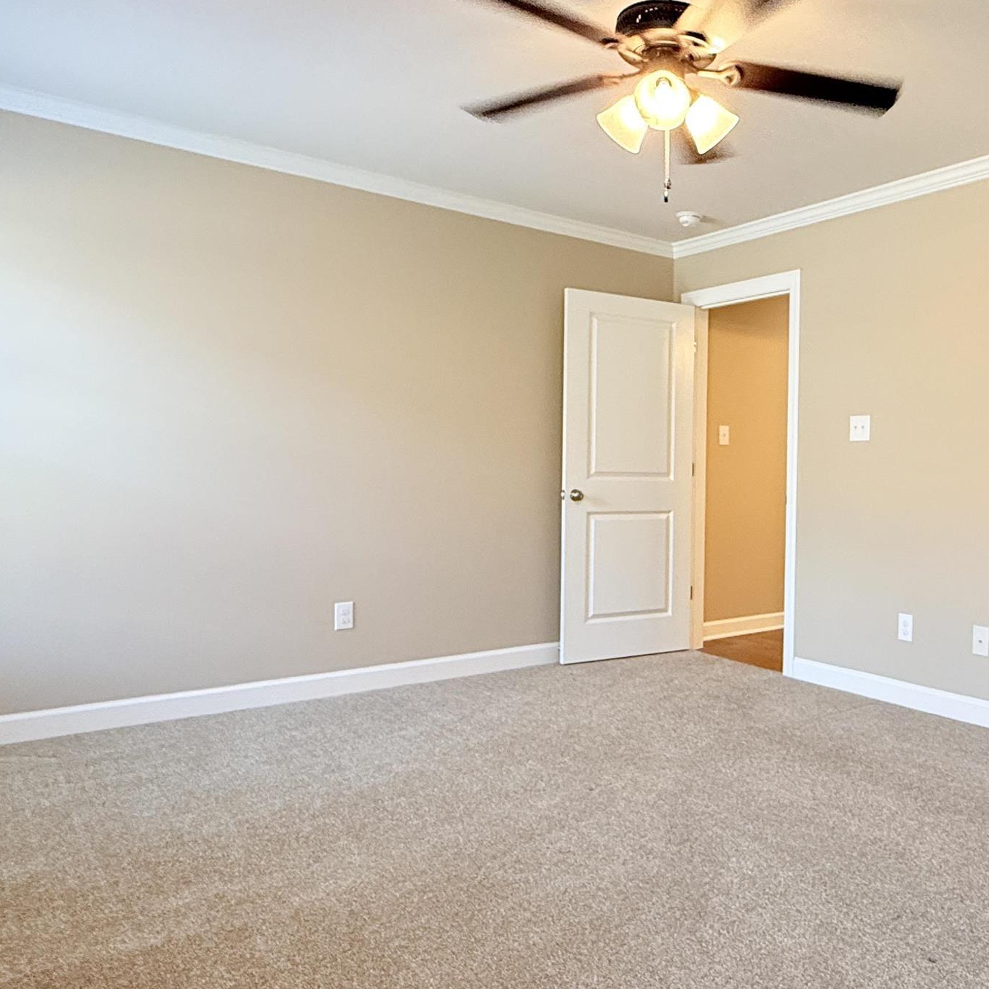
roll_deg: -1.1
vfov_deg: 57.3
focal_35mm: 28
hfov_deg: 54.3
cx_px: 754
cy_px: 480
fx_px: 905
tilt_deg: -0.8
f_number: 2.2
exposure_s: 1/120
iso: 320
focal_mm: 2.22
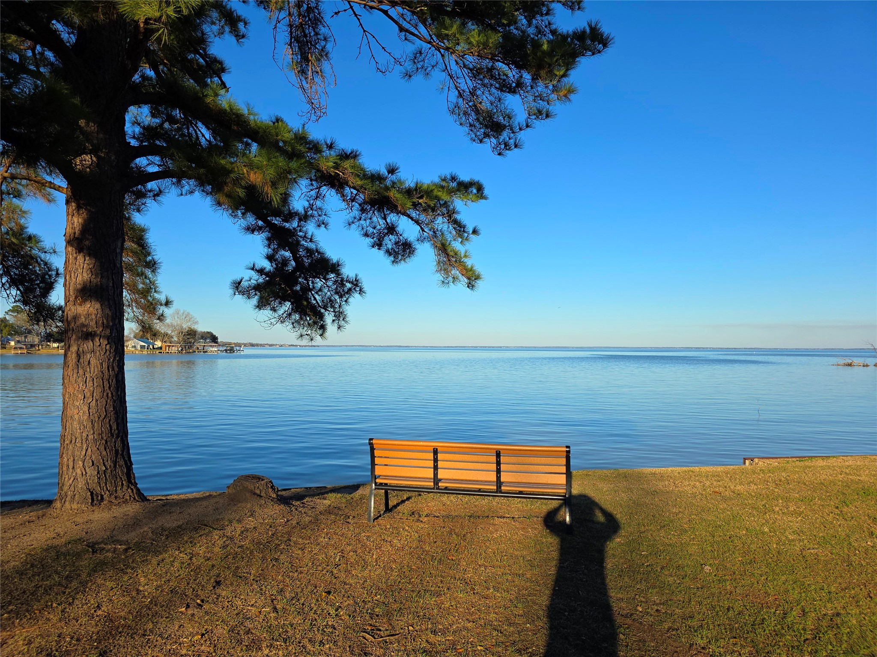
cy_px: 328
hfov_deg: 73.9
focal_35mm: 23
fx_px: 583
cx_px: 438
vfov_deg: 58.9
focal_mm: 6.3
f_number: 1.7
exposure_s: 1/833
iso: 12
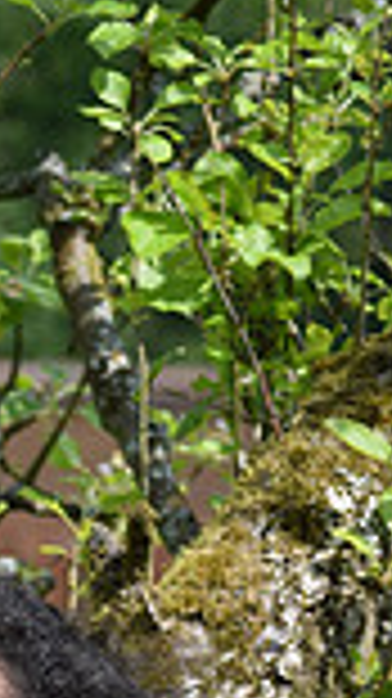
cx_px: -223
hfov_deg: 3.0
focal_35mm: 400
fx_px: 7404
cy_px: 995
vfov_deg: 5.4
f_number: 5.6
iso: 100
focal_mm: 68
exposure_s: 1/400
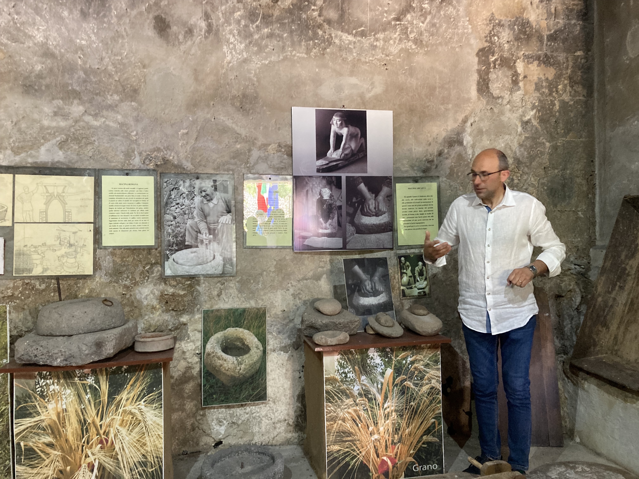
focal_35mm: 28
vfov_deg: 49.7
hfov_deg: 63.4
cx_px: 320
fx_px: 517
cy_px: 240
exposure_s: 1/50
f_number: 1.8
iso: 320
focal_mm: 3.99
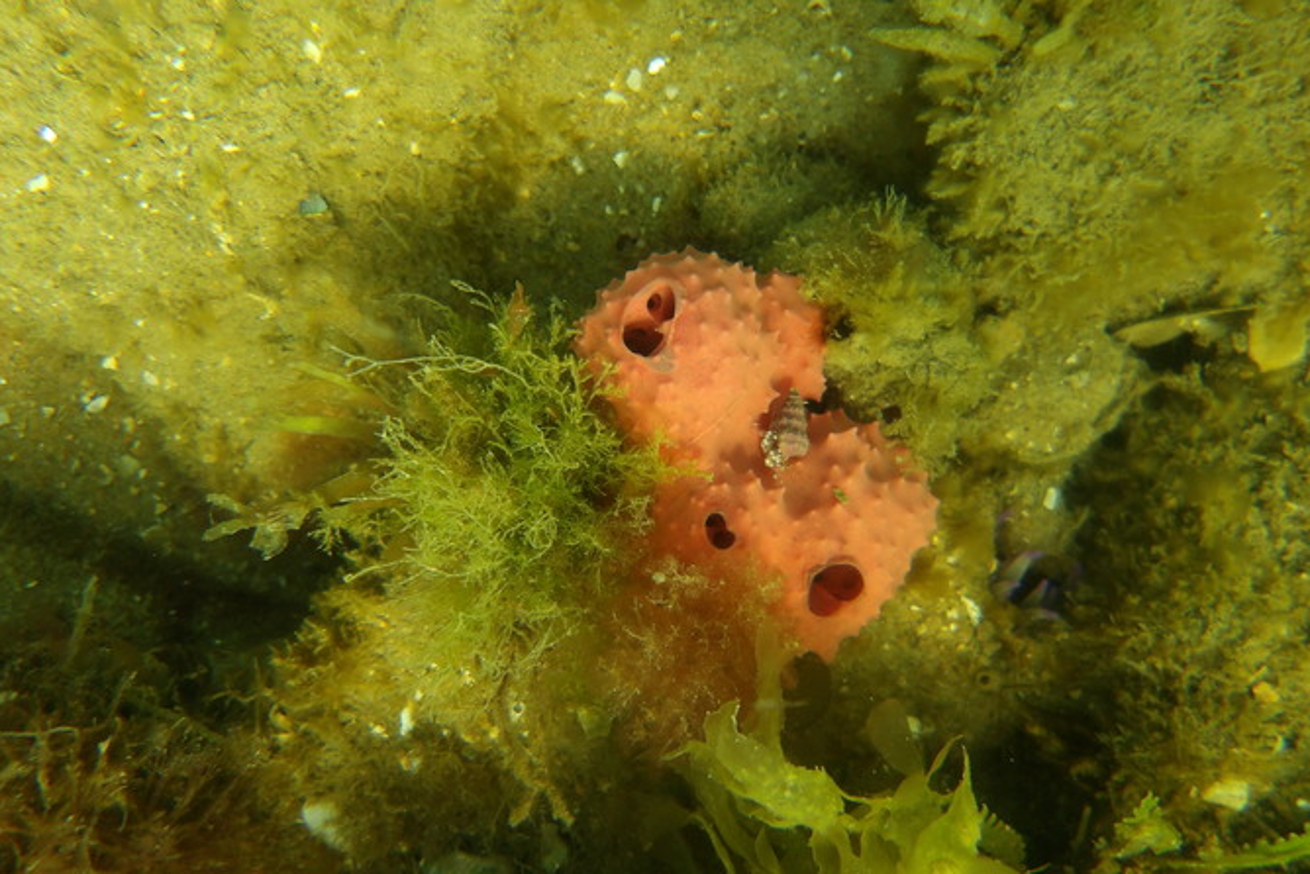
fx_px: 1056
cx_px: 657
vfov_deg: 45.0
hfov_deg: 63.6
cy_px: 457
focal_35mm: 29
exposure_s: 1/249
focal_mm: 4.9
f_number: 3
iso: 100
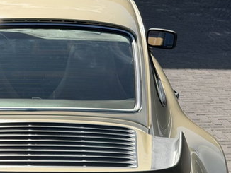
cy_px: 153
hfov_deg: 17.2
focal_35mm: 113
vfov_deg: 13.0
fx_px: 755
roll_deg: +1.8
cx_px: 30
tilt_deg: -18.6
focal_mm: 6.76
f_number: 1.78
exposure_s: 1/6536
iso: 100
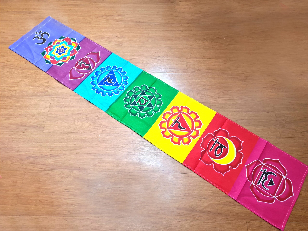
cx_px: 154
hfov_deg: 67.3
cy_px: 116
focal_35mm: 26
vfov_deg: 53.1
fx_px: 231
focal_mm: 5.4
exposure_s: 1/40
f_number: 1.8
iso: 250
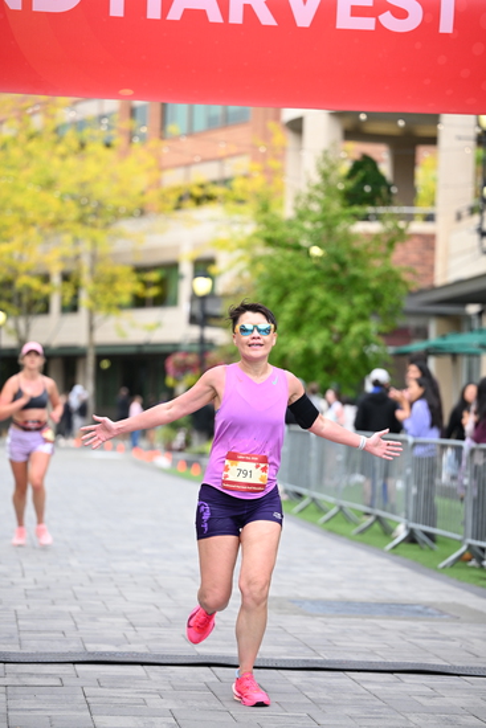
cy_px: 364
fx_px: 2105
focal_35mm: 104
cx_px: 243
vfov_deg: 19.6
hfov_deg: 13.2
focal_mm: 104
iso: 1000
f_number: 2.8
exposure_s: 1/2000
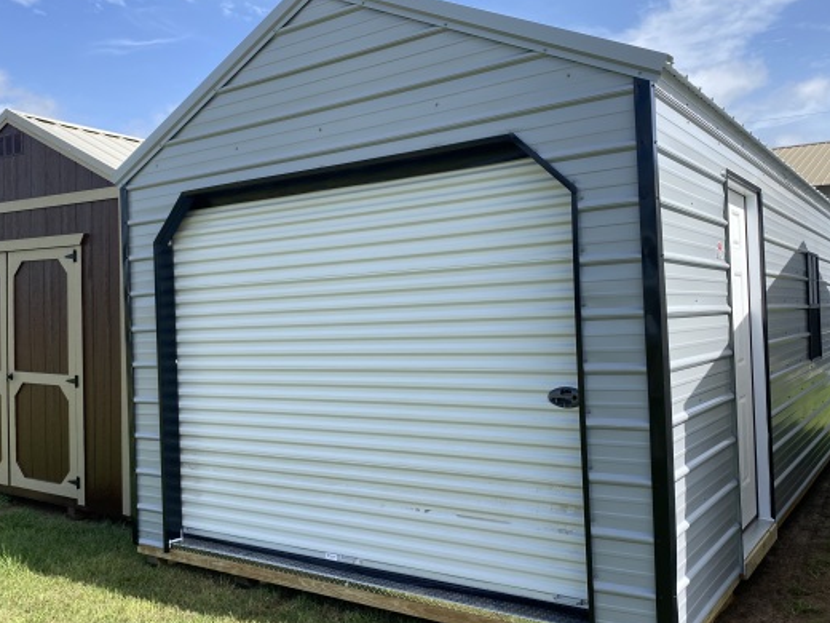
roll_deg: -0.6
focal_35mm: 32
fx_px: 767
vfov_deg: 44.2
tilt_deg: +0.9
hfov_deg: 56.8
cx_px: 412
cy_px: 318
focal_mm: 4.25
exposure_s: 1/1996
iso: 32
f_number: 1.8
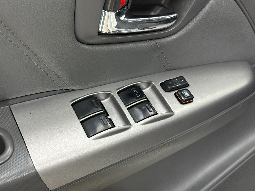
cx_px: 128
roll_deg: -4.7
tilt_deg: -39.7
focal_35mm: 48
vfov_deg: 30.3
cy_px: 96
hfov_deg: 39.7
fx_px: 354
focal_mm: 6.76
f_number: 1.78
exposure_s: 1/60
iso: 200
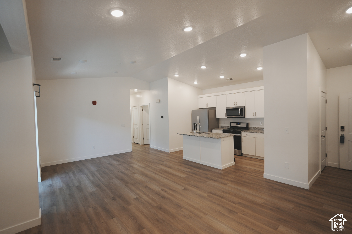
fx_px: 161
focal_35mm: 16
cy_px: 117
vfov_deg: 72.0
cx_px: 176
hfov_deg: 95.0
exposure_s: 1/125
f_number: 1.8
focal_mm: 11
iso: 160
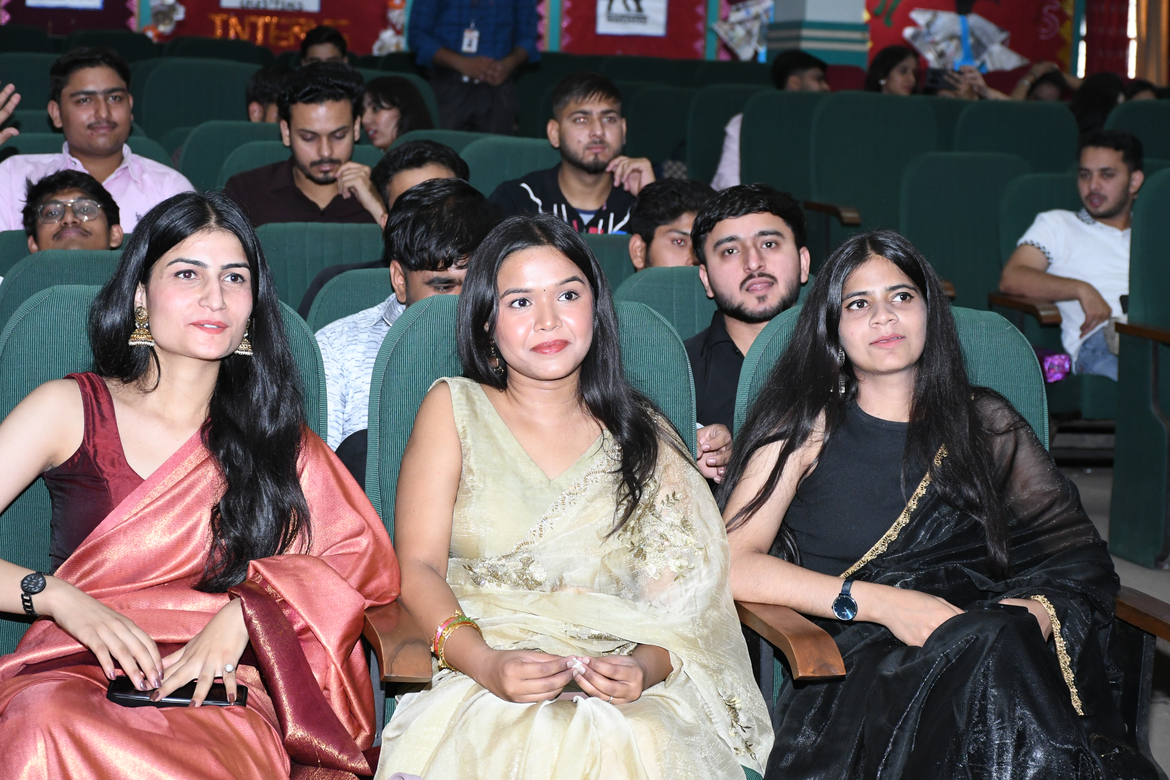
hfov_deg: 26.0
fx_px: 2535
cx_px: 585
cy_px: 390
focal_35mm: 78
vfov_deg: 17.5
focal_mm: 52
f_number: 5.6
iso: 2000
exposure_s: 1/100
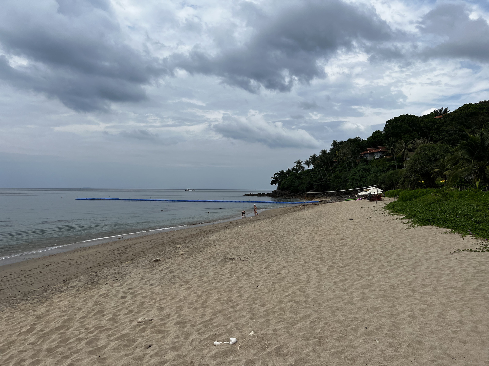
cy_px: 183
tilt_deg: +1.2
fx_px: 367
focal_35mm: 26
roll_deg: -0.6
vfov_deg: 53.1
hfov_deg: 67.3
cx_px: 244
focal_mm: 5.7
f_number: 1.5
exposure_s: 1/9434
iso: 50
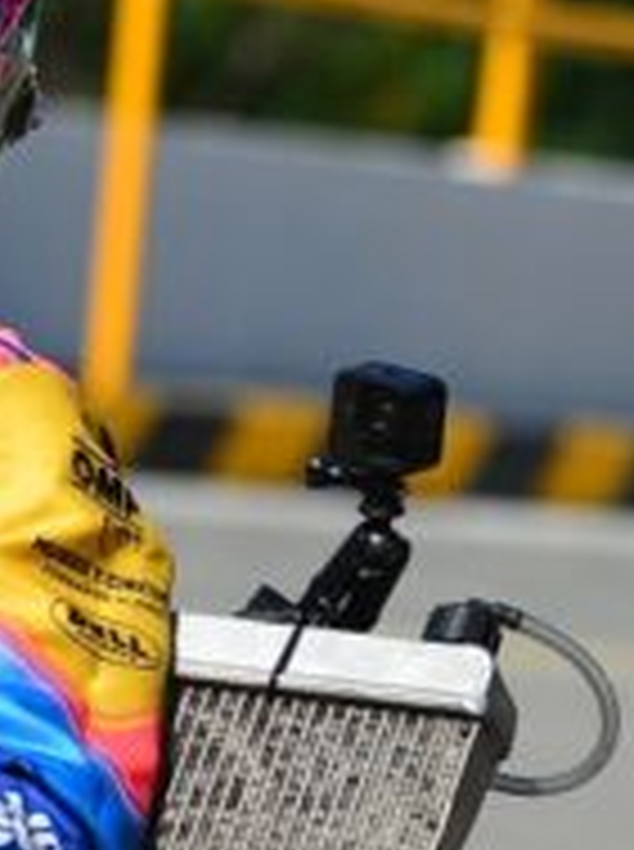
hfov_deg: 2.7
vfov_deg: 3.6
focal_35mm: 548
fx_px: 13428
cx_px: -940
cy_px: 403
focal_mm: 105
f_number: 2.8
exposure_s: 1/2000
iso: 100
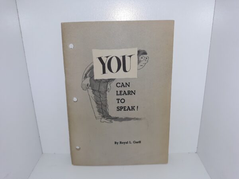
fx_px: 193
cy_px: 90
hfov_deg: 63.4
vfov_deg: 49.7
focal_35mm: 28
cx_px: 120
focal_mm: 3.7
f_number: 1.7
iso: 40
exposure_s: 1/229
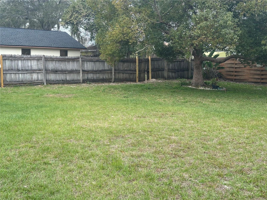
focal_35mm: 48
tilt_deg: -4.8
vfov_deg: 30.3
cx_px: 134
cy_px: 100
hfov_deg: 39.7
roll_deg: -0.7
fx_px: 370
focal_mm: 6.86
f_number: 1.78
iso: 64
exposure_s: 1/1030
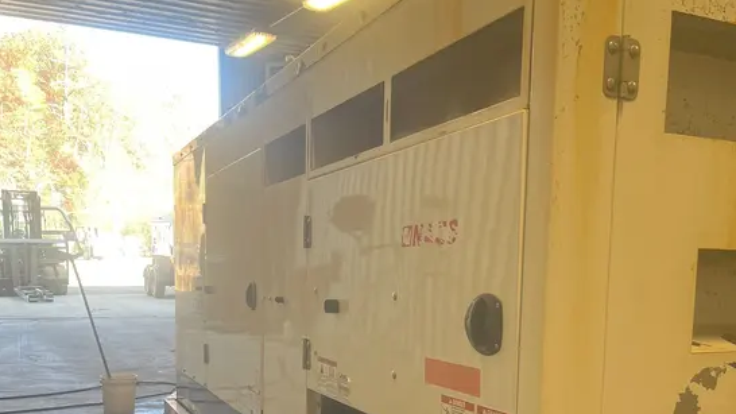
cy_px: 343
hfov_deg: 52.8
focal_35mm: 38
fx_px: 742
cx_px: 368
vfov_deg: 30.3
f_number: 1.6
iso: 100
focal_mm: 5.1
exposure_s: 1/120
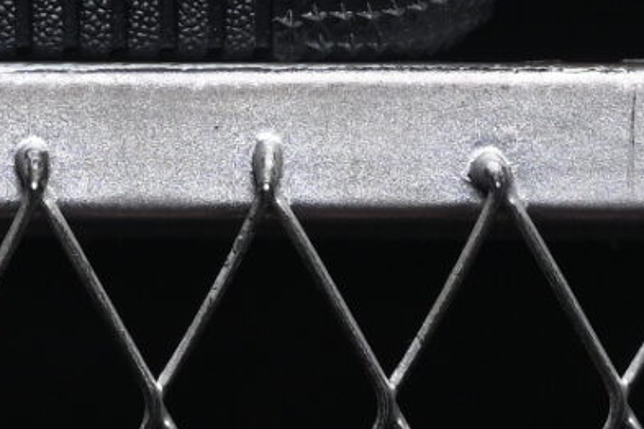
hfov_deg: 4.2
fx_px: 8729
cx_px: -832
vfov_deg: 2.8
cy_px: -805
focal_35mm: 488
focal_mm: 50
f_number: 6.3
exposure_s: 1/50
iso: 160
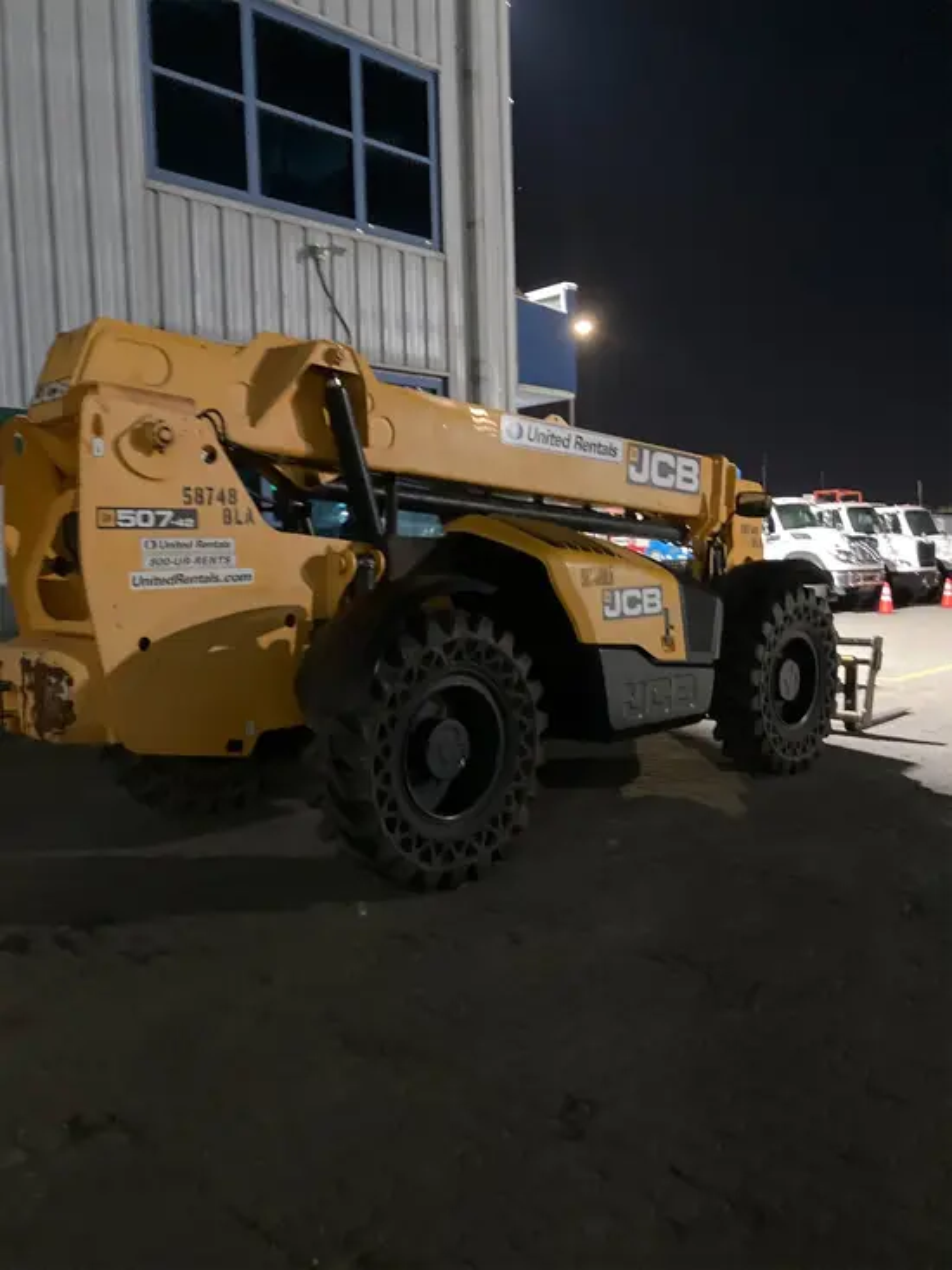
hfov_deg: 49.8
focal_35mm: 28
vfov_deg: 63.4
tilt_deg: -2.6
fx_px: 1026
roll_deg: +1.5
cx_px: 476
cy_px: 635
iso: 1000
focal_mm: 3.99
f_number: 1.8
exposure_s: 1/15
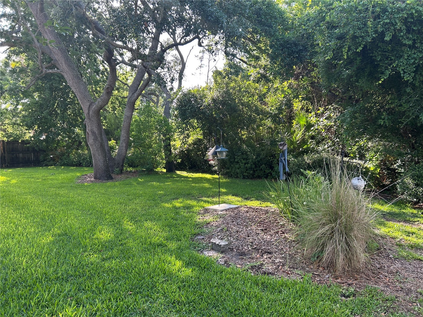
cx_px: 212
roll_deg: +0.8
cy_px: 158
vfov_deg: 53.1
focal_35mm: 26
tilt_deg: -2.9
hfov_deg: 67.3
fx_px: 318
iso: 40
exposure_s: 1/277
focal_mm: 5.7
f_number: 1.5
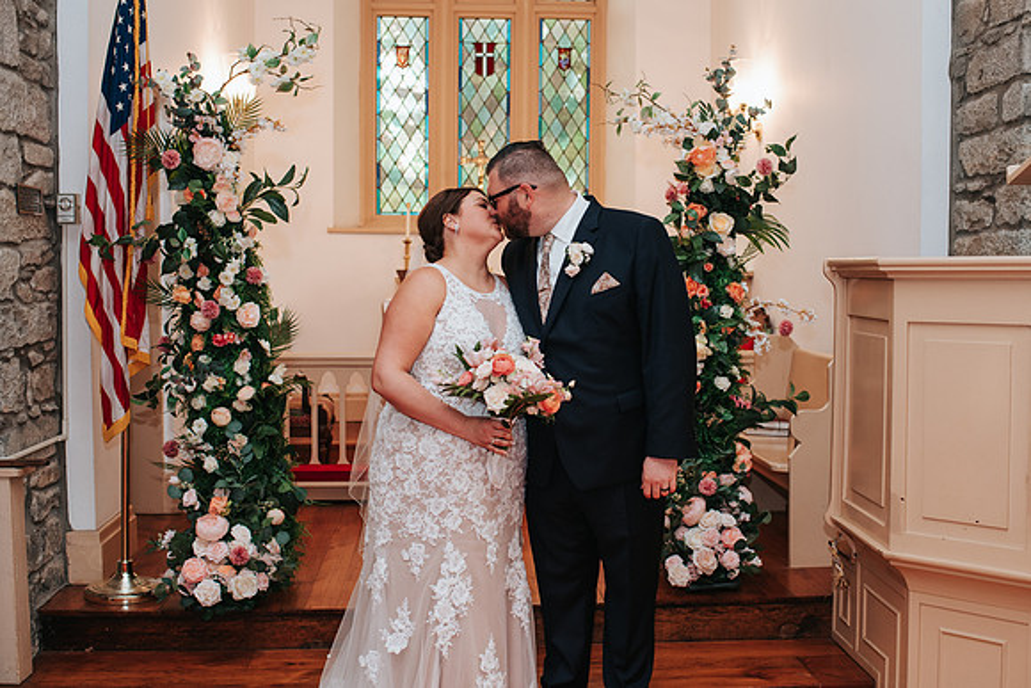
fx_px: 1232
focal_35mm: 43
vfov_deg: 31.2
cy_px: 324
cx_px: 552
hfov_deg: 45.4
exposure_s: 1/200
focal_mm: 35
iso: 1000
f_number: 3.2
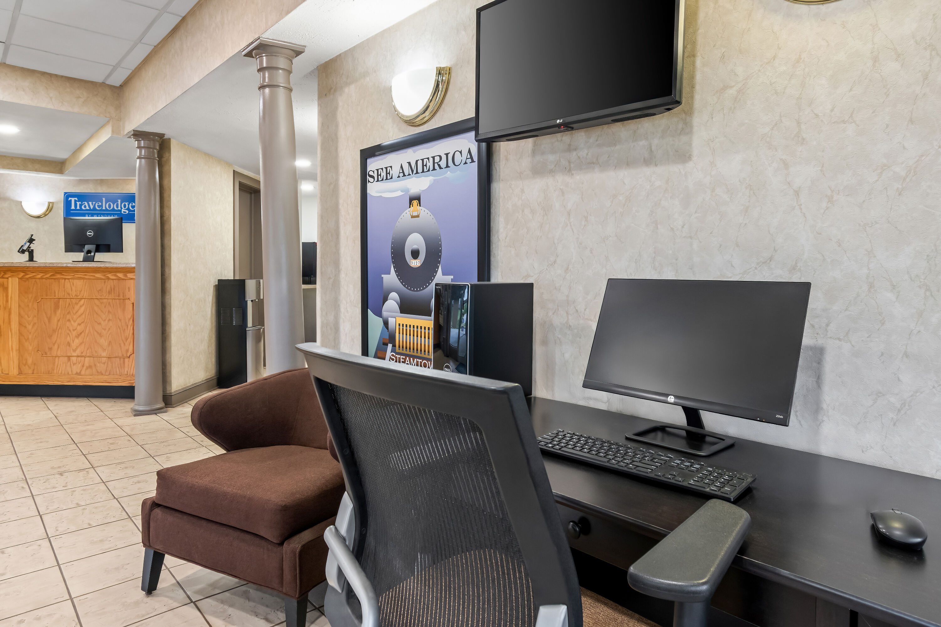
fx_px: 549
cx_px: 470
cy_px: 314
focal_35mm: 21
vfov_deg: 59.5
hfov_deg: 81.2
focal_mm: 14
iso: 400
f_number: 8
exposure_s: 1/3
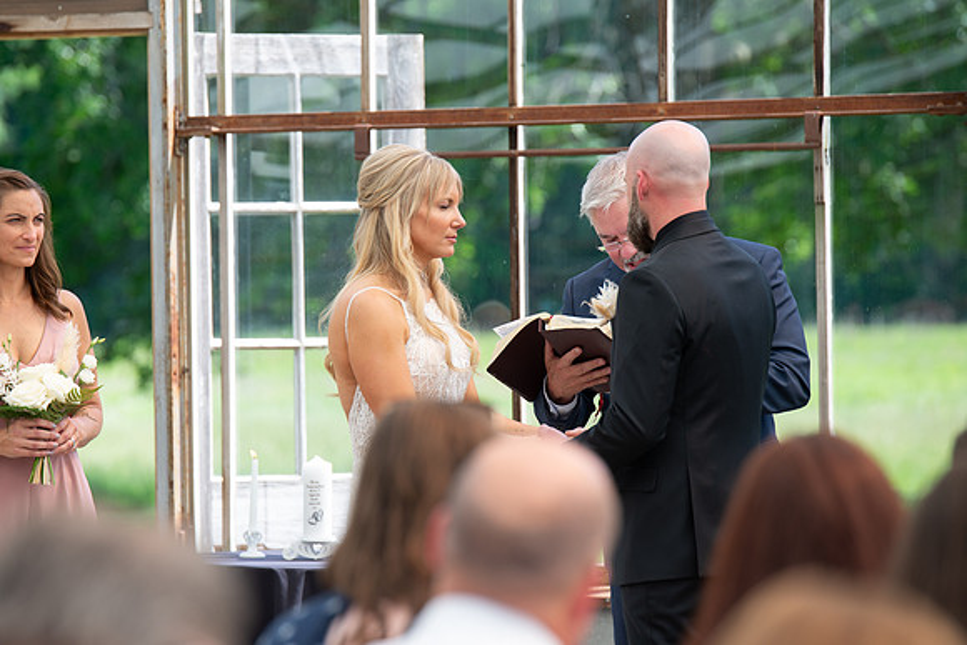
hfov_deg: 9.1
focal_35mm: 226
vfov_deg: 6.1
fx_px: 6063
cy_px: 304
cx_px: 435
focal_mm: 200
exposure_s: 1/250
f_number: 4.5
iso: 160
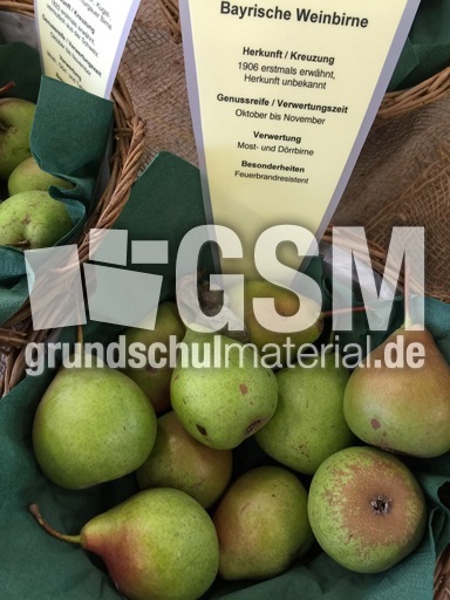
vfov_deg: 61.7
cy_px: 300
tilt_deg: -70.2
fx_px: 503
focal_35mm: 29
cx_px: 225
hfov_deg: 48.2
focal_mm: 4.15
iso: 50
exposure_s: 1/17
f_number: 2.2
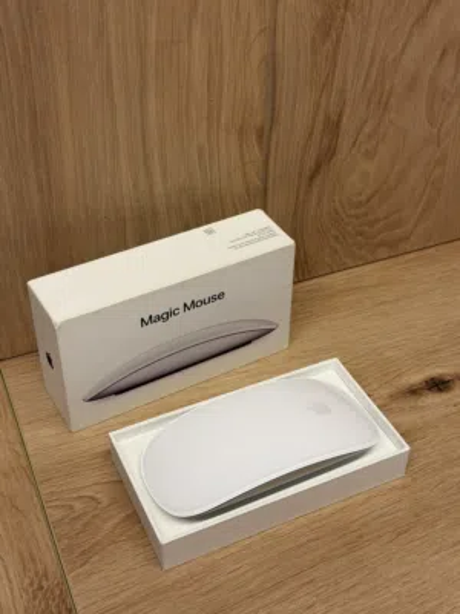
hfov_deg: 30.3
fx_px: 850
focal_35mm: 48
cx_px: 230
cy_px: 307
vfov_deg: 39.7
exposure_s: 1/50
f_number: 1.78
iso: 64
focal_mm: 6.76
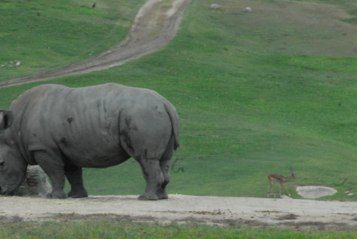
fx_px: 5044
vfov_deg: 2.7
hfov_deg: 4.1
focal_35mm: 508
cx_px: 60
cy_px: 174
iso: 1100
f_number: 25
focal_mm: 200
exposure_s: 1/125
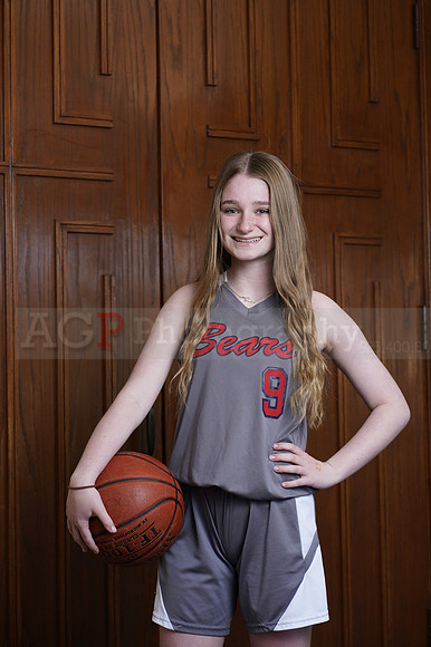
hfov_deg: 16.1
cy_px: 324
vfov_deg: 23.9
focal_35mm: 85
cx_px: 216
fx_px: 1528
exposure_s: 1/250
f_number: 5.6
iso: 200
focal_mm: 85
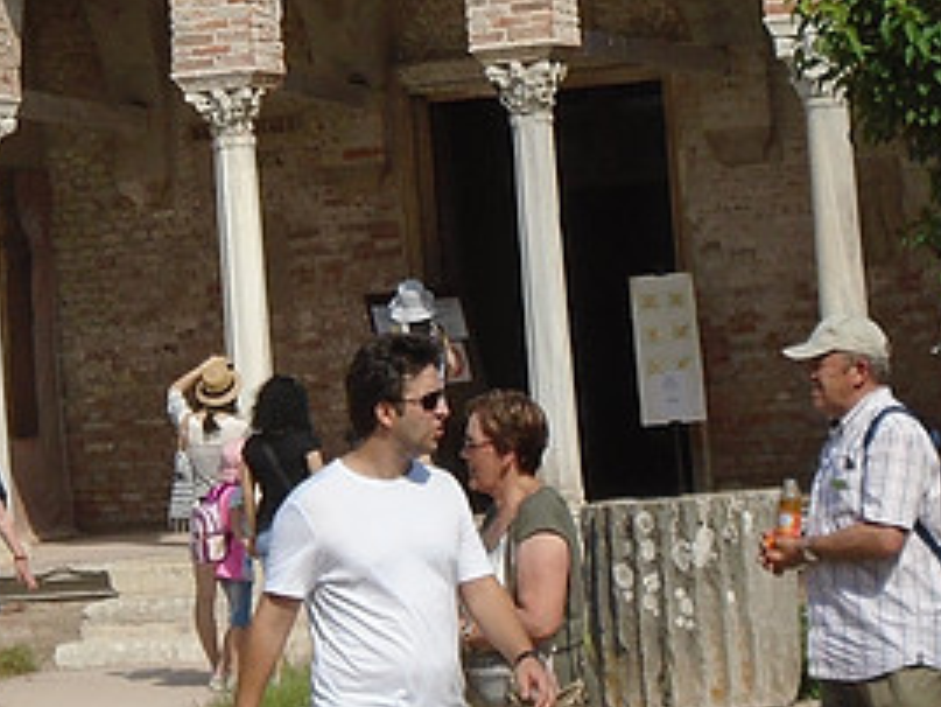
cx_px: 401
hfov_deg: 11.5
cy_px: -226
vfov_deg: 8.5
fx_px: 4678
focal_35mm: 172
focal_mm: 8.7
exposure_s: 1/1000
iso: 100
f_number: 4.5
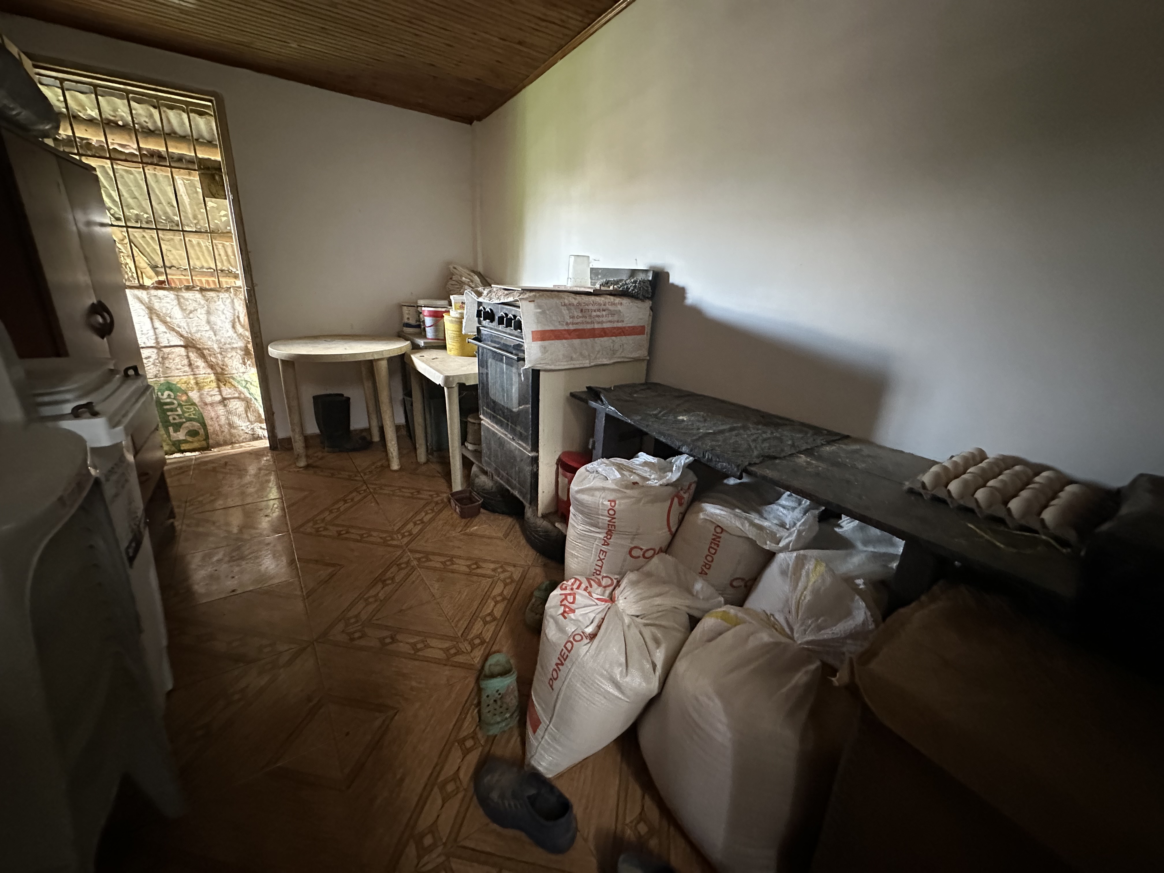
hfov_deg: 102.1
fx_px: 471
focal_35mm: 14
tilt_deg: -18.1
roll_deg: -3.7
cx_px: 582
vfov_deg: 85.7
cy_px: 436
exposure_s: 1/30
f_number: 2.2
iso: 1000
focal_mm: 2.22
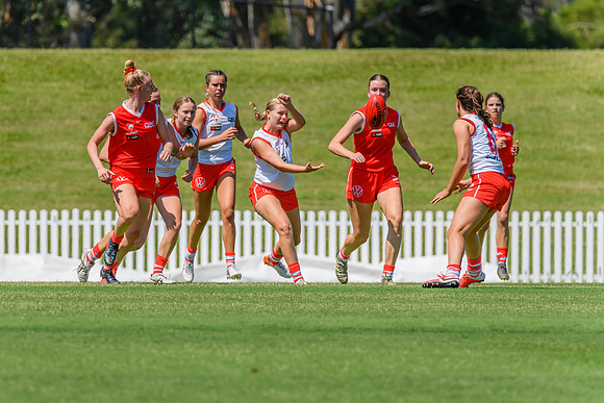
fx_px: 11729
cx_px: 255
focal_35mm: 699
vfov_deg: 2.0
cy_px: 204
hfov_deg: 2.9
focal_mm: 600
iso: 800
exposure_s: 1/2000
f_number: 11
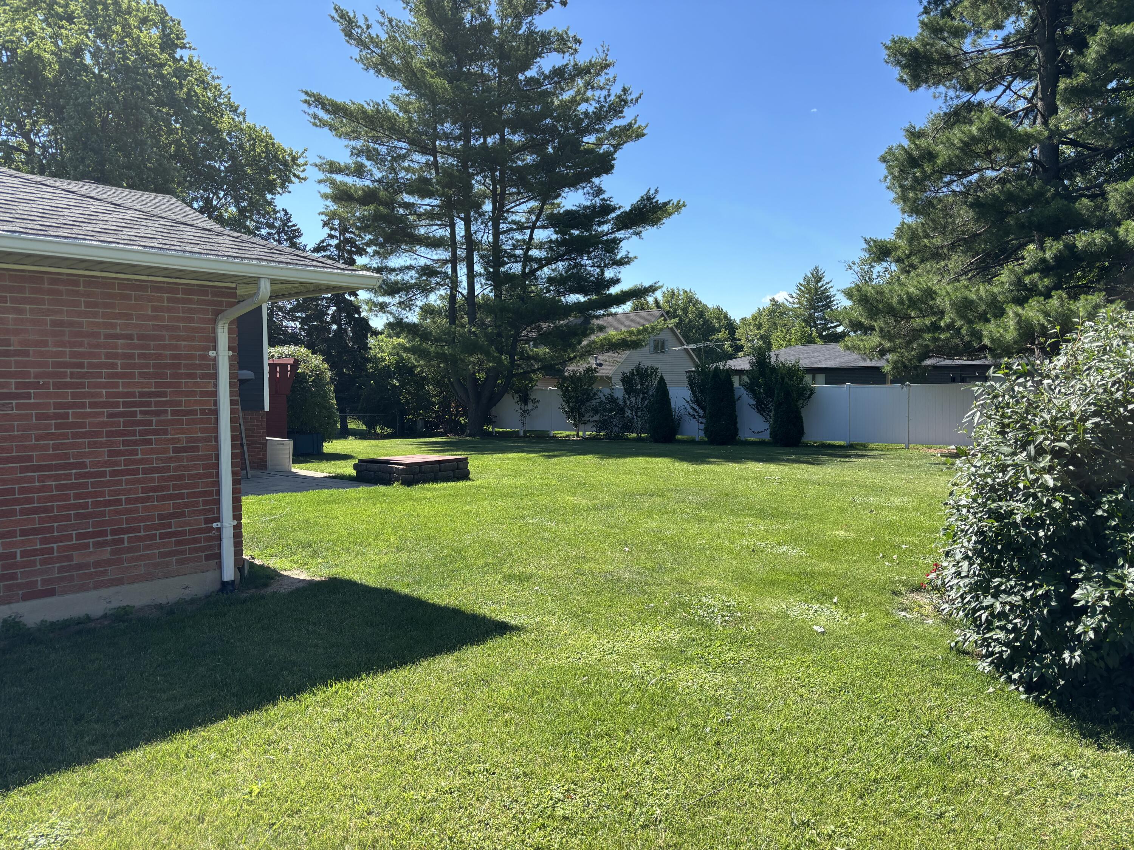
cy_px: 425
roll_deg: -0.1
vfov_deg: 53.1
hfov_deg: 67.3
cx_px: 567
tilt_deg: -2.5
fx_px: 852
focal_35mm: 26
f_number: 1.6
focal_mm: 5.96
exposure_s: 1/1845
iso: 50
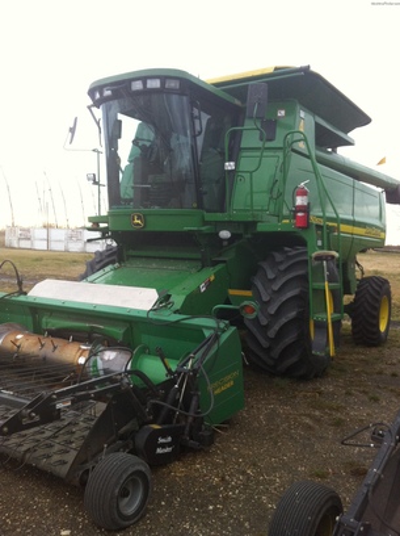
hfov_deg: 40.6
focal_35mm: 35
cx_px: 200
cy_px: 268
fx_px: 540
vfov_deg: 52.7
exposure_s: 1/120
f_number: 2.8
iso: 125
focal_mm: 3.85
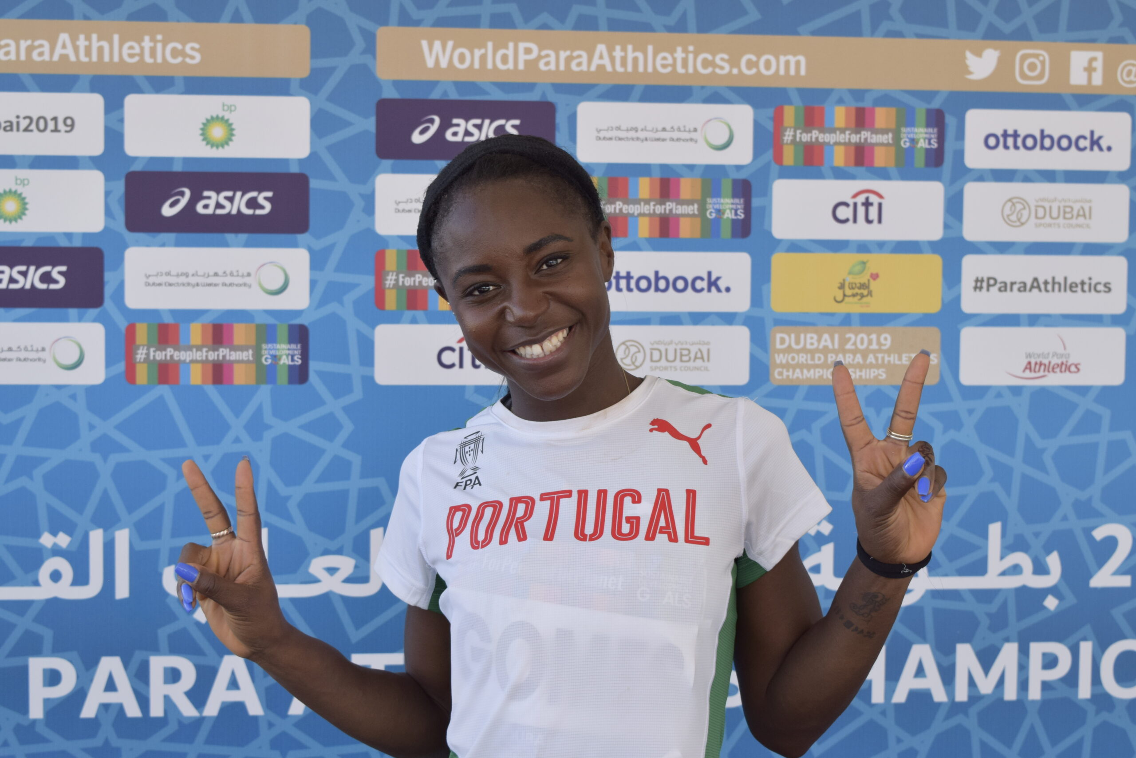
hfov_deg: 35.1
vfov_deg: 23.8
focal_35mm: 57
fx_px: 1799
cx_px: 568
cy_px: 379
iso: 360
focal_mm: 38
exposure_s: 1/250
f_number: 8
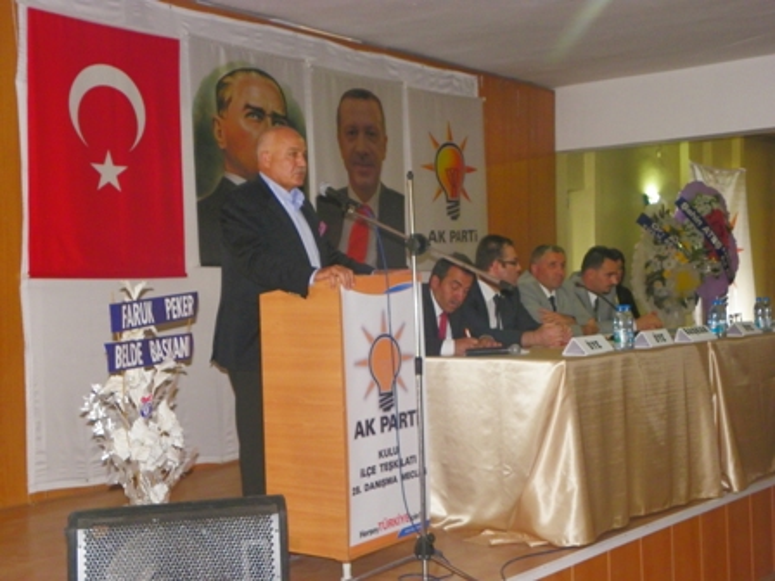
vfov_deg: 29.1
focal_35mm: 50
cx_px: 388
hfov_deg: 38.2
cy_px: 290
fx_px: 1119
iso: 200
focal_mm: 8.9
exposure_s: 1/40
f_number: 3.5
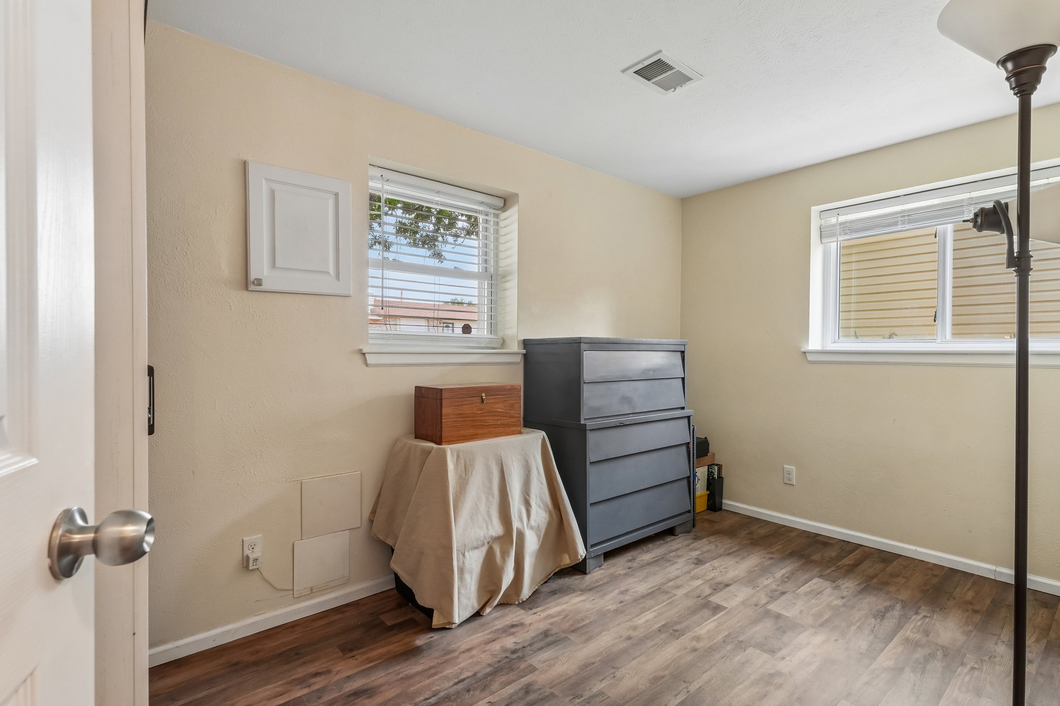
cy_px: 353
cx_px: 530
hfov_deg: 95.0
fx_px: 486
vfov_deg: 72.0
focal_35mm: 16
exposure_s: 1/20
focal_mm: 11
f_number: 8
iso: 500
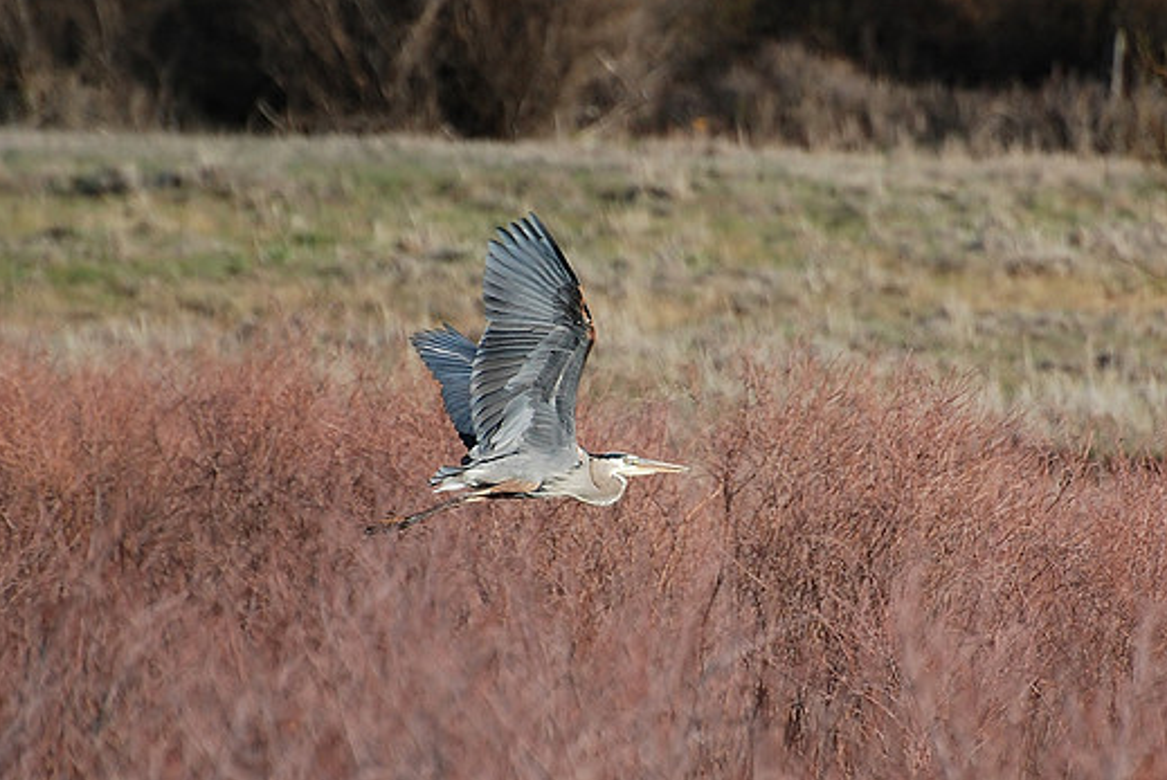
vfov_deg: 2.7
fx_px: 16319
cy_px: 407
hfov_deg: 4.1
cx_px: 526
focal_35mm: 503
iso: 400
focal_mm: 300
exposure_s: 1/1000
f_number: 5.6
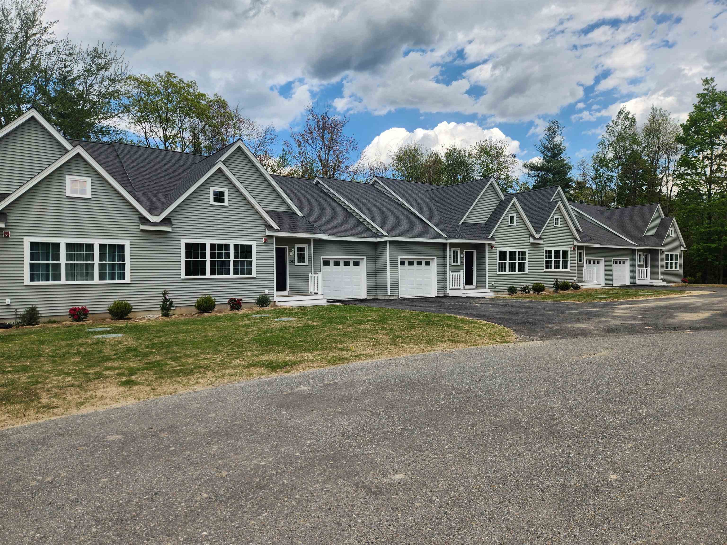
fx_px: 483
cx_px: 364
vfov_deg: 58.9
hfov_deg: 73.9
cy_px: 272
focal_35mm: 23
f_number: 1.8
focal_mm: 5.4
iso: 20
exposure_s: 1/1099
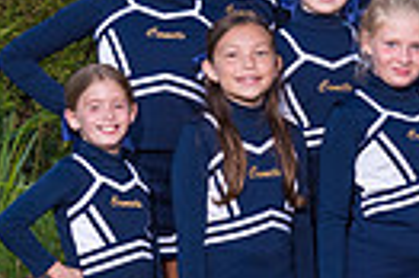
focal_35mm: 273
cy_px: 153
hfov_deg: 7.4
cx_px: 626
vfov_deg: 5.0
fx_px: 3173
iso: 400
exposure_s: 1/250
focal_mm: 44
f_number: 6.3
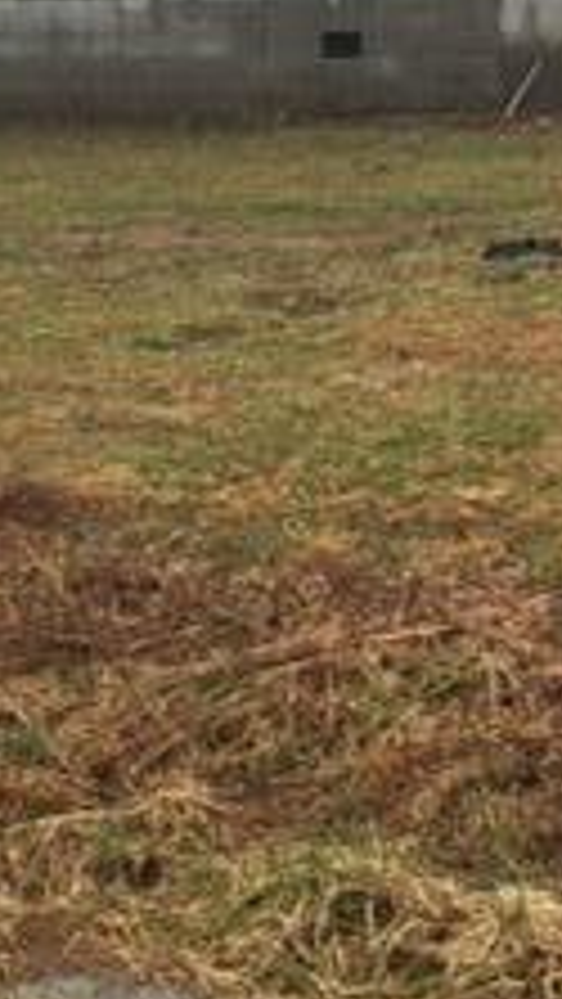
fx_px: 2409
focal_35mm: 91
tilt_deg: -7.9
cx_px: 459
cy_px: 320
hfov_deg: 13.2
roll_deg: +1.8
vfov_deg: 23.3
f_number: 2.2
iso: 32
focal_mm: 4.15
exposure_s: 1/179
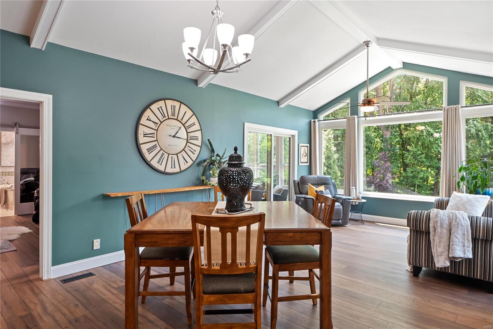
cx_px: 246
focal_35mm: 22
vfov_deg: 57.2
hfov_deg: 78.6
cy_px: 164
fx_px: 301
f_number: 10
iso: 400
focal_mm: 11
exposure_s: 1/2.5
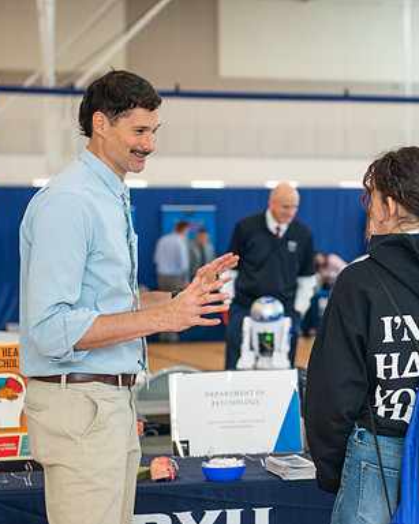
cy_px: 238
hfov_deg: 14.1
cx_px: 364
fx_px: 1675
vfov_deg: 17.8
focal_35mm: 108
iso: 640
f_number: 3.2
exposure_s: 1/160
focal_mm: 70
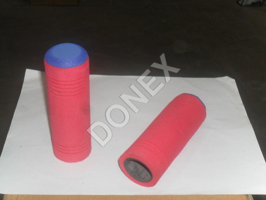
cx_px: 133
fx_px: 400
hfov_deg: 36.8
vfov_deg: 28.0
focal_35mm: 52
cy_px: 100
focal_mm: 9.3
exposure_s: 1/60
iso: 200
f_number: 5
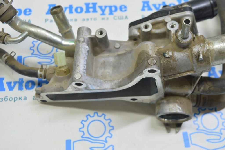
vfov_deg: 28.9
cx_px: 112
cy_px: 75
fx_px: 290
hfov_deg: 42.4
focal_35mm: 46
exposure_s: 1/20
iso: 400
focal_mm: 31
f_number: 5.6
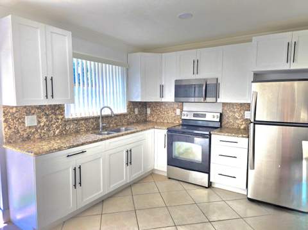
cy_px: 115
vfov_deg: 58.8
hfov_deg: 74.0
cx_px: 154
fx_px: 204
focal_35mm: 23
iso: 32
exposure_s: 1/182
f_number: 1.7
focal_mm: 6.3
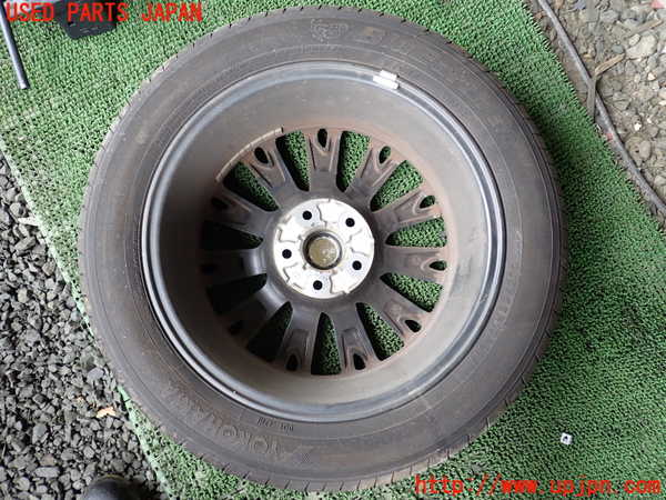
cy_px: 250
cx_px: 333
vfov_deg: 46.8
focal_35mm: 30
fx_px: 577
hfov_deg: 60.0
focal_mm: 5.4
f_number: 2.3
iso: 200
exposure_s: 1/80
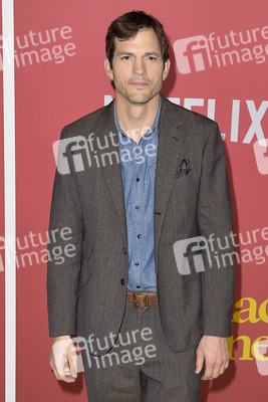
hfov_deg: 31.9
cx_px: 134
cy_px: 201
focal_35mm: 42
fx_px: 469
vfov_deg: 46.4
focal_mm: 42
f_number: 6.3
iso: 400
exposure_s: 1/250
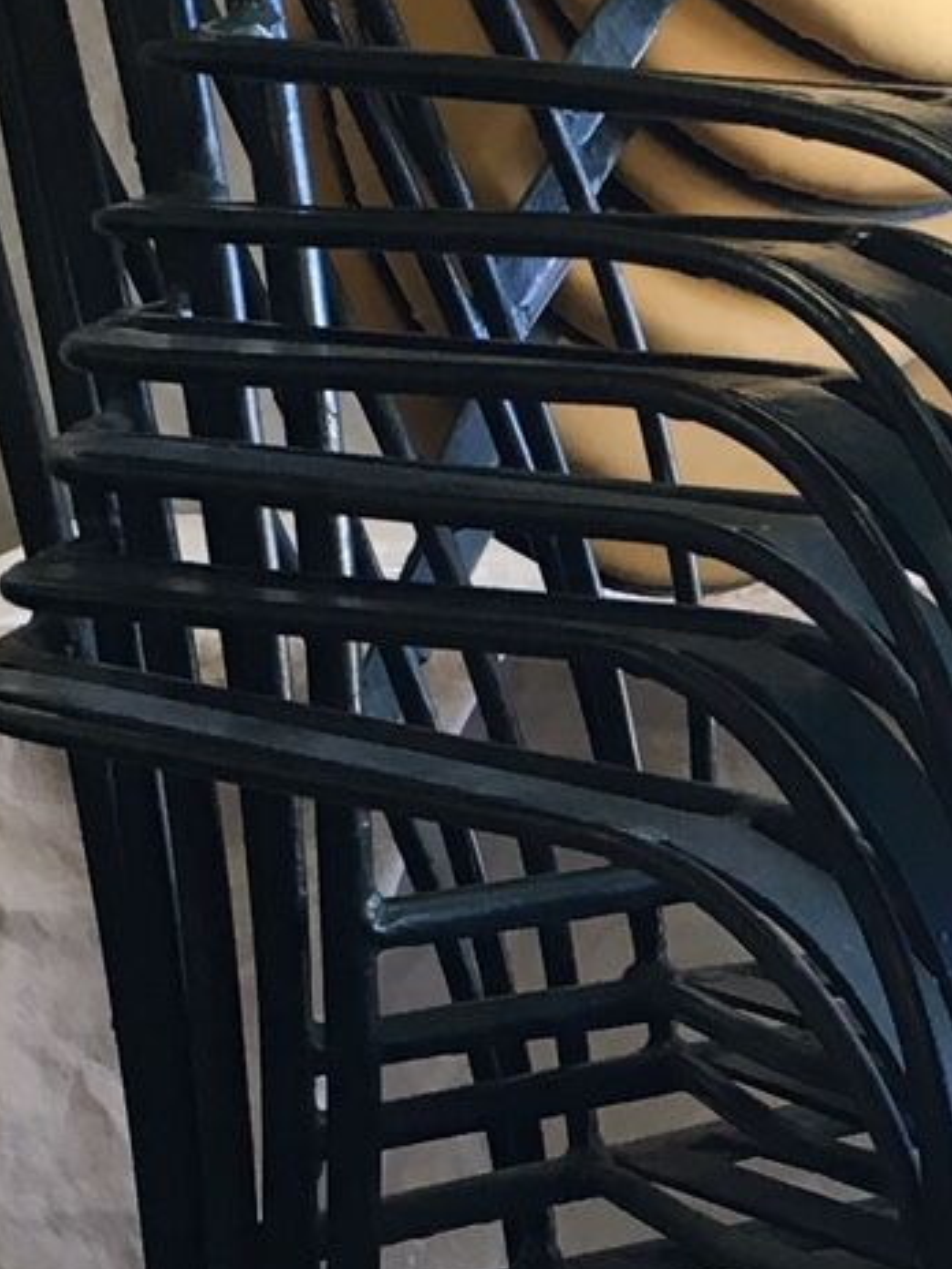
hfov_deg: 11.4
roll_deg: +0.0
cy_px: 1242
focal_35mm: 126
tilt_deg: -12.9
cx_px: 1316
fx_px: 4620
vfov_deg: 15.4
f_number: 2.2
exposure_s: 1/33
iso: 40
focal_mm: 4.15
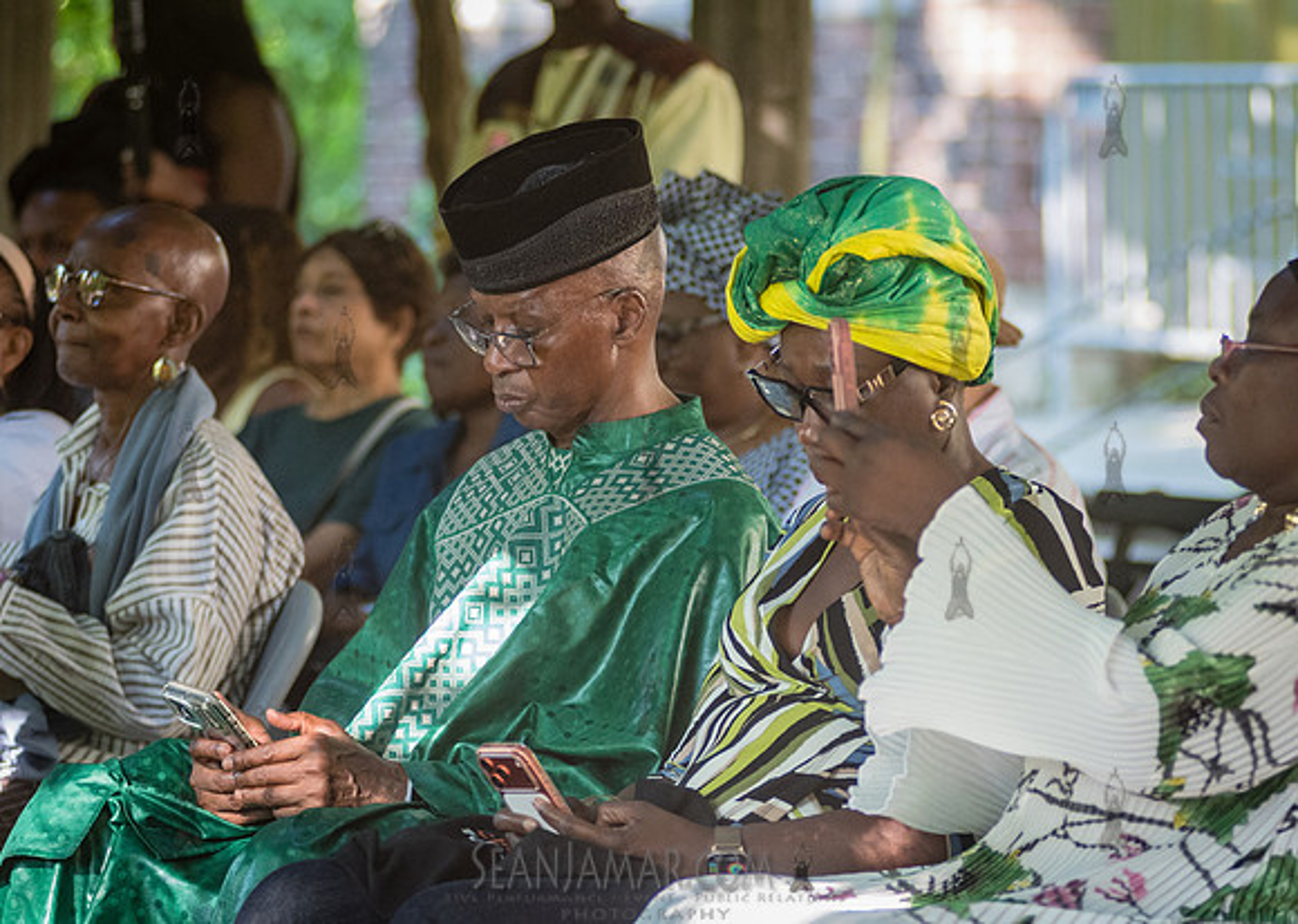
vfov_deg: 8.6
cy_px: 427
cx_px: 655
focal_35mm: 167
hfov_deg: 12.0
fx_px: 6161
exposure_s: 1/320
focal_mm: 112
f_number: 2.8
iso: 1600
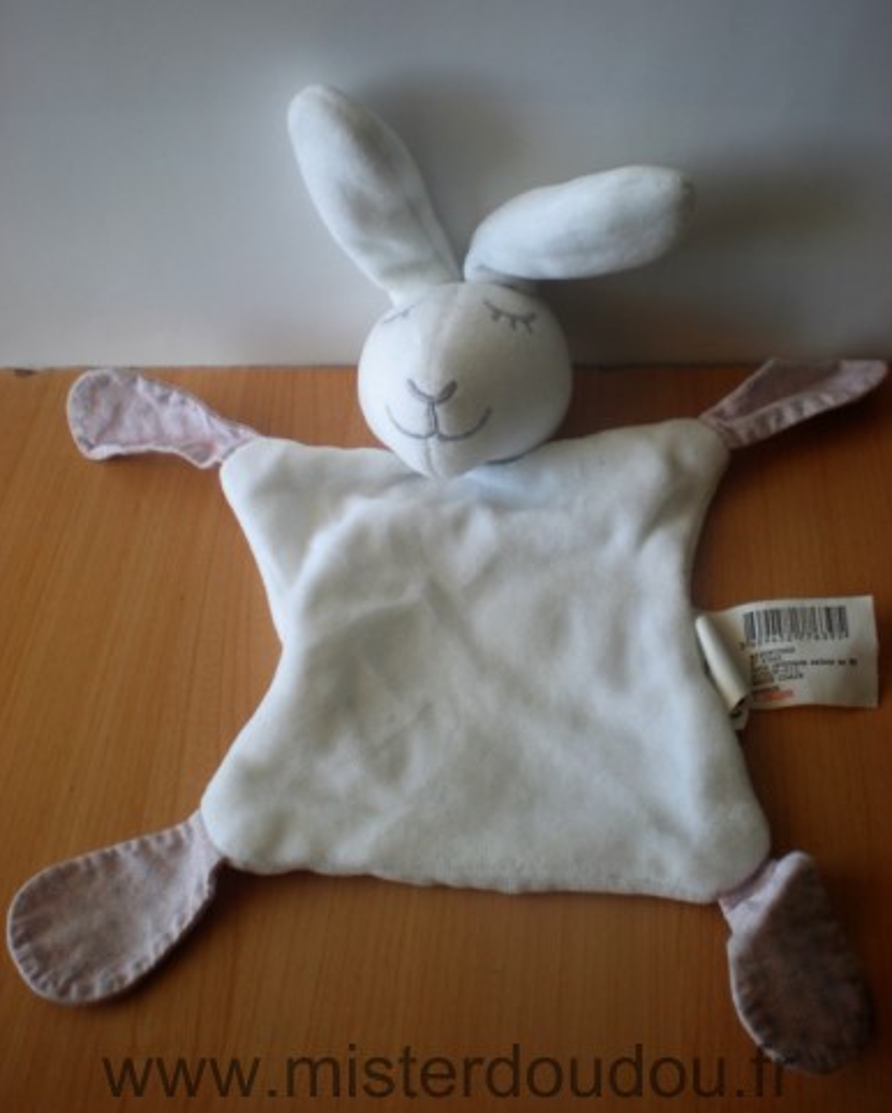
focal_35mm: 40
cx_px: 446
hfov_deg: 37.4
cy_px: 517
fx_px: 1319
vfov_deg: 45.7
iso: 70
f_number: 3.1
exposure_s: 1/56.5
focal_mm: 6.3
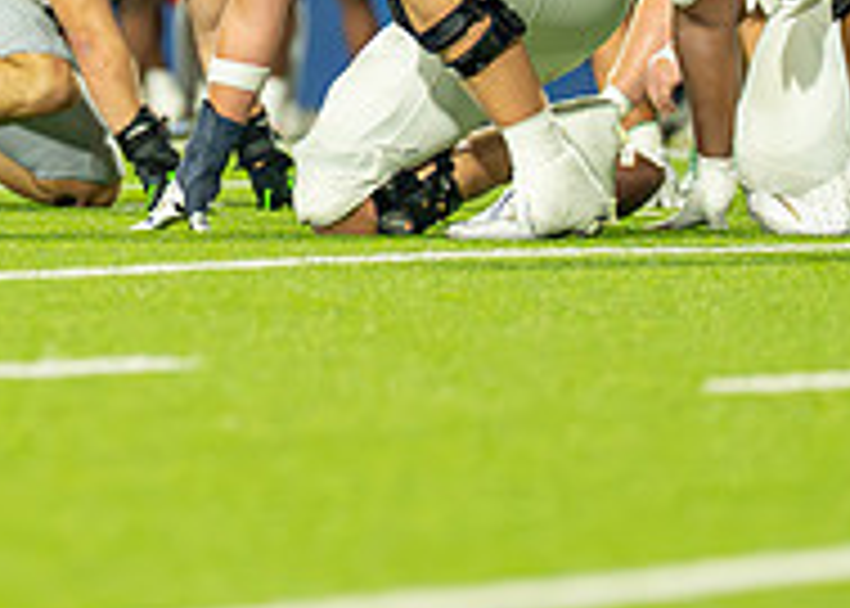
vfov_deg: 1.8
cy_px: -91
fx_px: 19337
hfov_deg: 2.5
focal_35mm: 801
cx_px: 34
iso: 3200
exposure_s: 1/1600
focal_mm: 200
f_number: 2.8
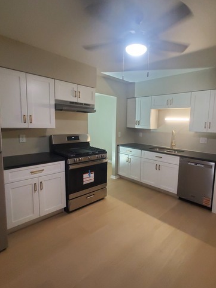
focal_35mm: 18
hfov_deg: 70.6
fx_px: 150
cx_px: 132
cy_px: 143
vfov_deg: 87.8
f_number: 2.2
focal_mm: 1.8
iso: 400
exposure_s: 1/60
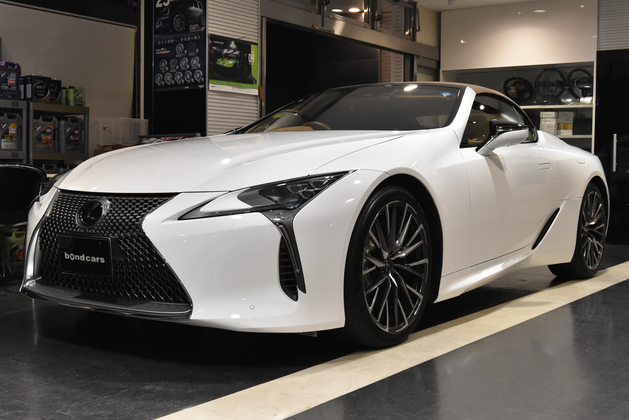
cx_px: 314
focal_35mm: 45
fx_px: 787
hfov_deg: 43.6
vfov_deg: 29.9
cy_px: 210
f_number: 8
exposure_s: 1/50
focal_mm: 30
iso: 2200
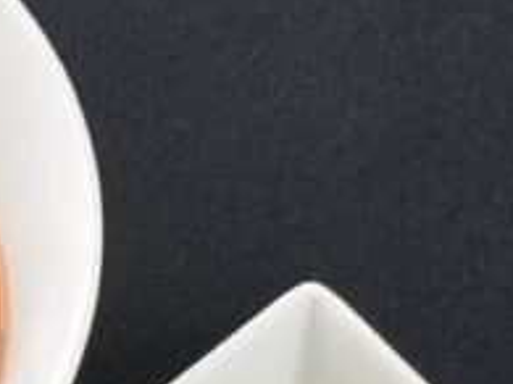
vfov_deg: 9.6
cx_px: -153
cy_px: 393
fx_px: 2266
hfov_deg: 12.5
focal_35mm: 153
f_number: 1.78
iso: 50
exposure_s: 1/147
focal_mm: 6.76
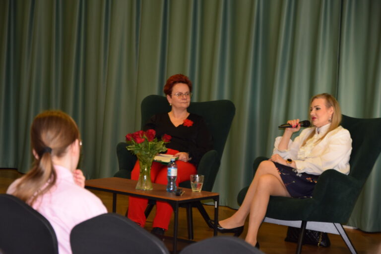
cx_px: 190
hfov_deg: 19.4
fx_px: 1112
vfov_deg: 13.1
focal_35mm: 105
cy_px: 127
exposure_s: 1/80
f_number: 5.3
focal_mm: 70
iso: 800
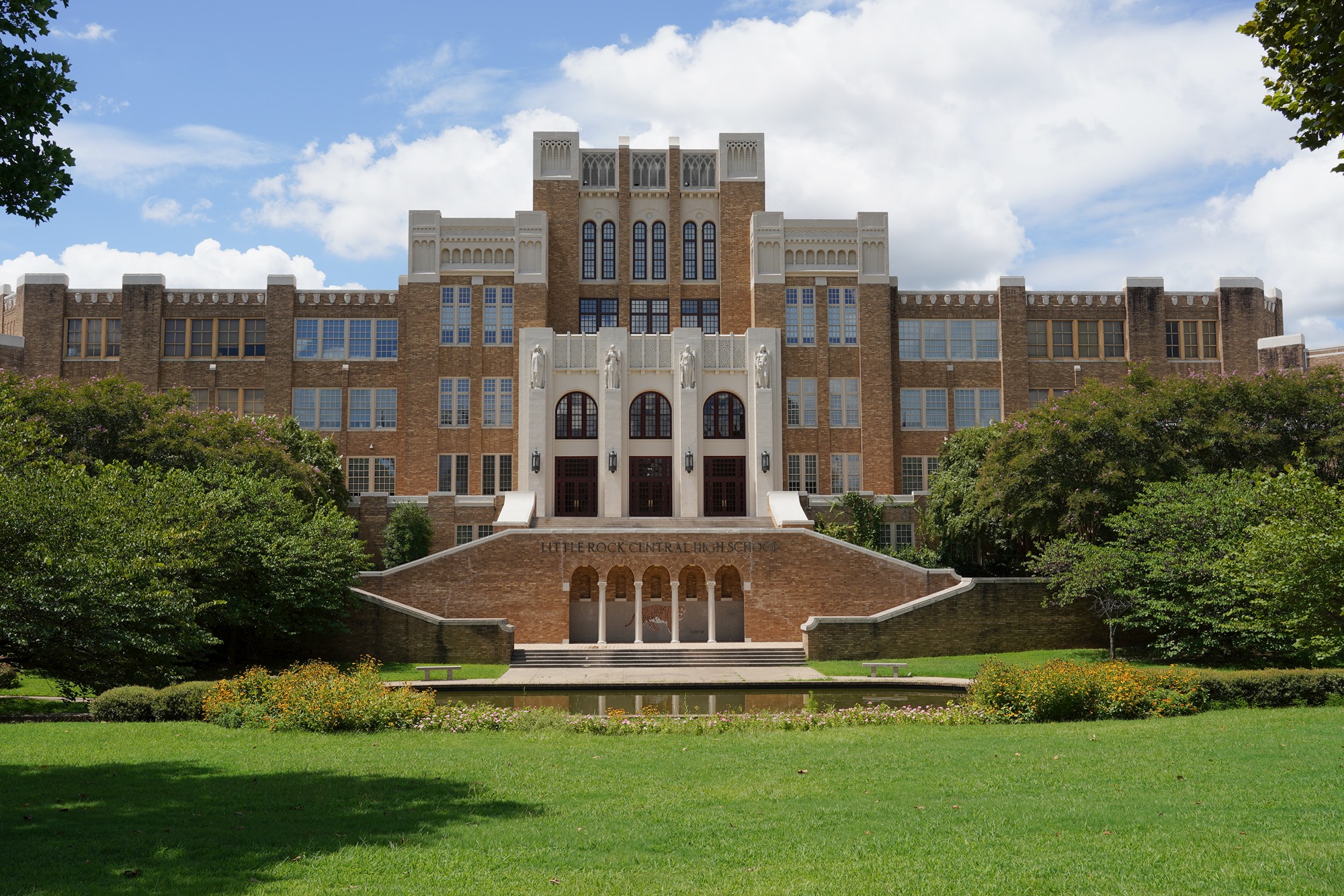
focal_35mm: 33
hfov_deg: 57.2
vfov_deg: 40.0
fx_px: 1232
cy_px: 448
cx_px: 672
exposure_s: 1/100
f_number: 14
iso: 100
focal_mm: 33
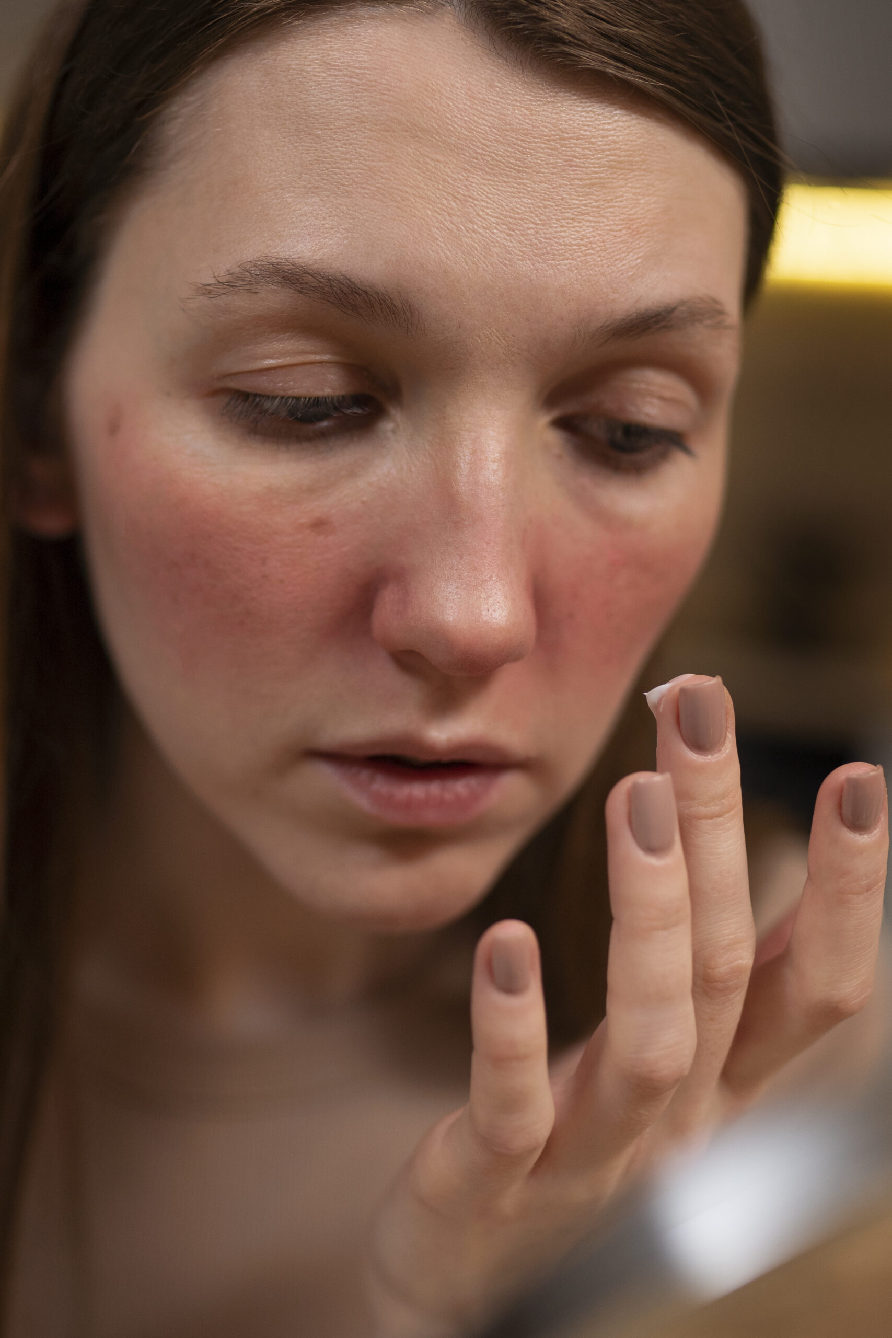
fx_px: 1932
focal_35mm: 52
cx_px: 446
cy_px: 669
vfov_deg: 38.2
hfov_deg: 26.0
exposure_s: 1/500
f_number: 1.8
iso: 500
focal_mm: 35
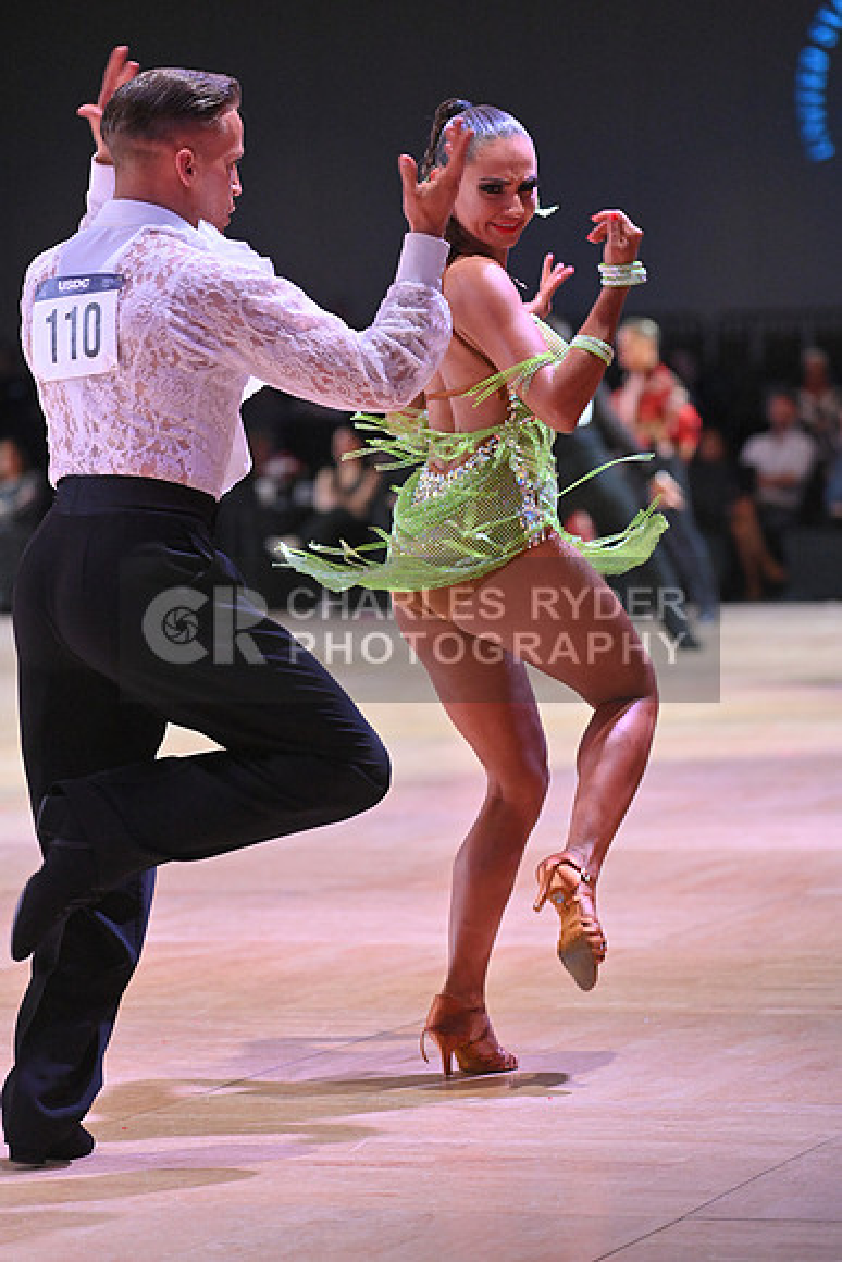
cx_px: 421
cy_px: 631
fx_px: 4733
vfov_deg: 15.2
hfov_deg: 10.2
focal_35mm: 135
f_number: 4
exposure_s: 1/400
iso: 4000
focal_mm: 135
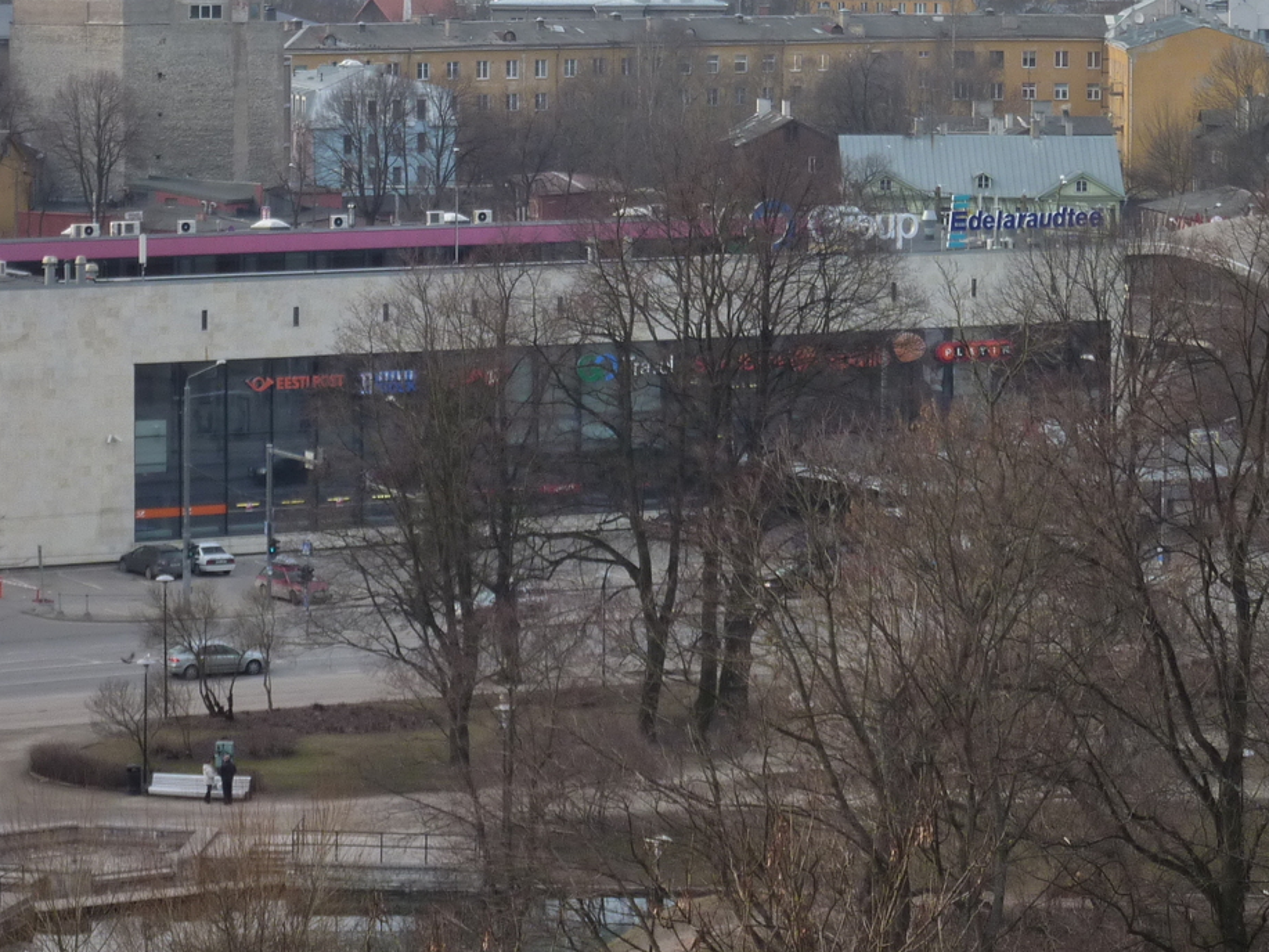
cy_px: 156
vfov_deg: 9.4
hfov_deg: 12.6
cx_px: 630
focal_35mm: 157
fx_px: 5756
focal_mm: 14.7
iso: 125
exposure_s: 1/125
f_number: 4.3
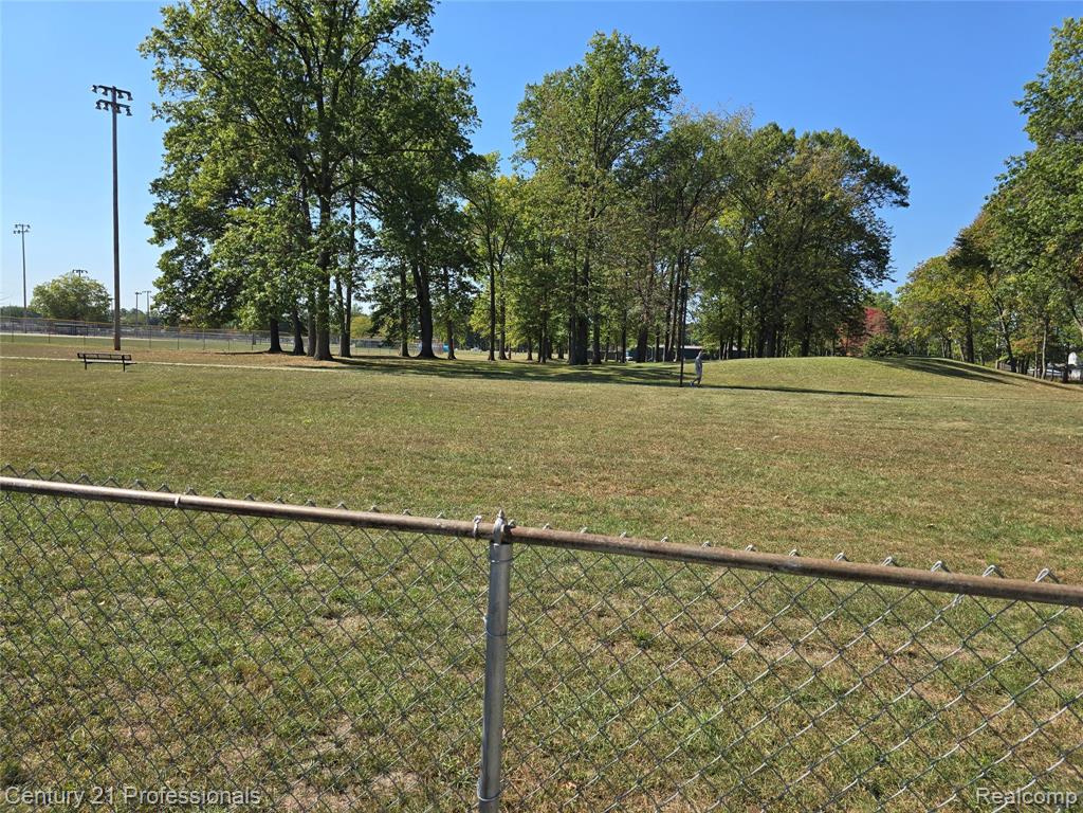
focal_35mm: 23
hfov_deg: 73.9
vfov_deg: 58.9
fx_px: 720
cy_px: 406
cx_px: 542
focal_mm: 6.3
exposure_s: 1/633
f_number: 1.7
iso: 12
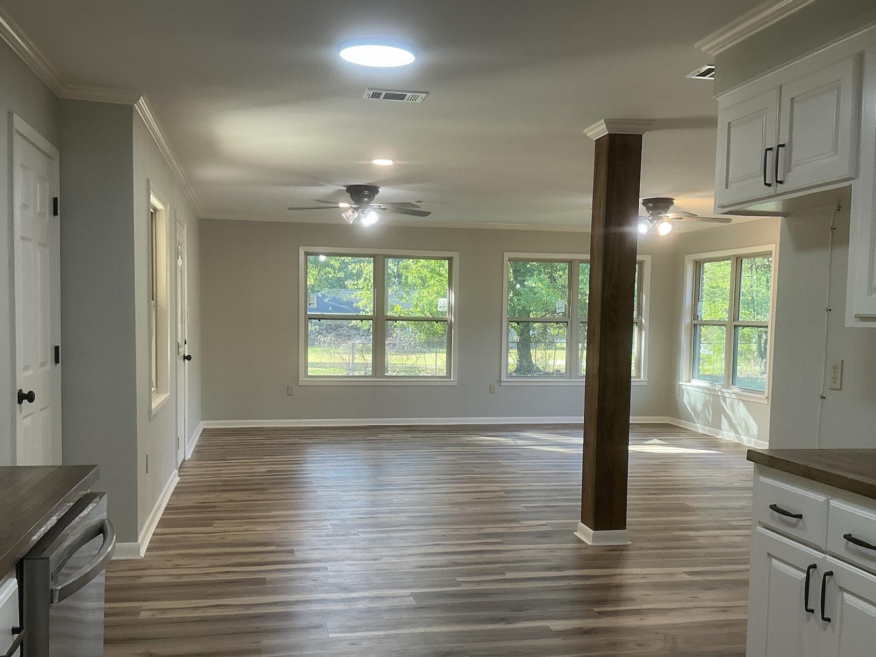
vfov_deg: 41.7
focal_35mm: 34
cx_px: 433
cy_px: 381
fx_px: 860
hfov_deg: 54.0
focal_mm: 3
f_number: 1.8
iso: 50
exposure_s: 1/60
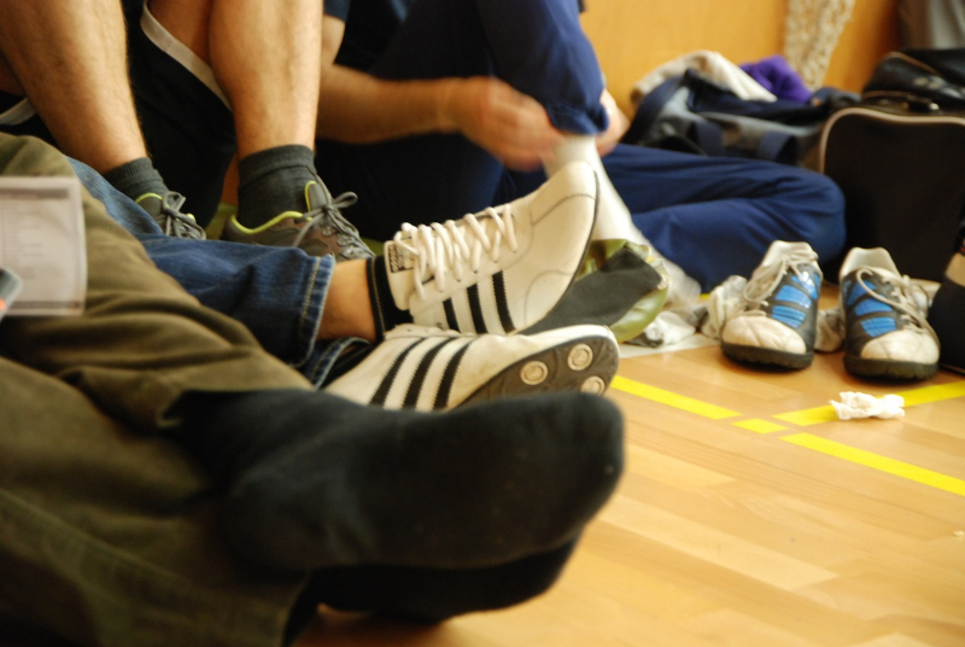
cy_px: 324
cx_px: 482
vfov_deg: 18.2
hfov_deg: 27.0
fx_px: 2013
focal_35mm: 75
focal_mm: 50
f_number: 2.8
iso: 800
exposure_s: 1/15
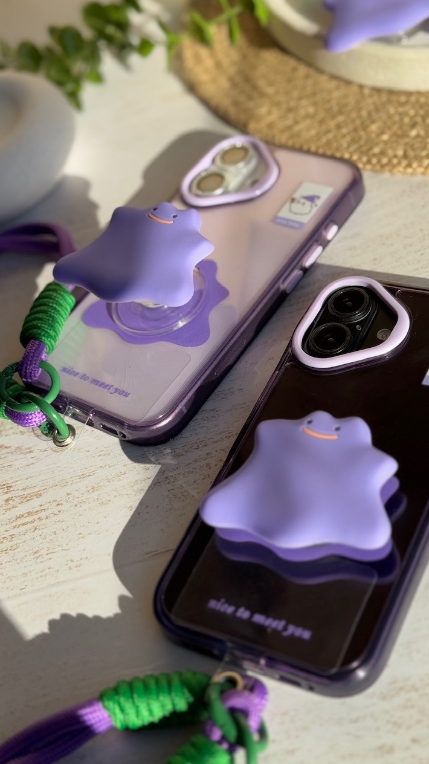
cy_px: 379
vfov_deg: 39.2
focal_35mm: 53
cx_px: 256
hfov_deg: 22.6
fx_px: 1072
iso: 64
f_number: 1.78
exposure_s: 1/3096
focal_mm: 6.76
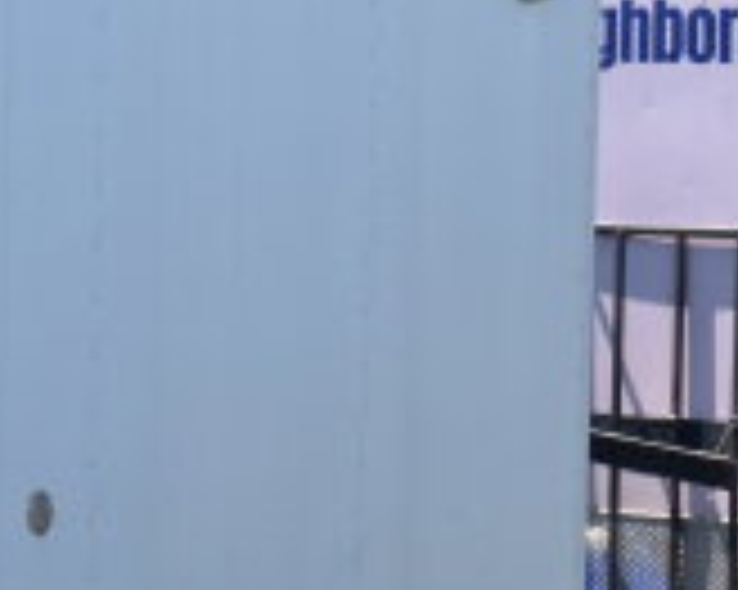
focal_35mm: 210
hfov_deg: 8.8
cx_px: -598
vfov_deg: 7.3
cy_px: -236
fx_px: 4584
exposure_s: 1/250
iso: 200
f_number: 8
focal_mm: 40
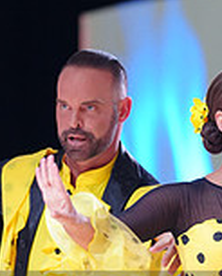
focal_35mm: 412
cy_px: 332
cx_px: 127
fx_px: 3374
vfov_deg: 4.7
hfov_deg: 3.8
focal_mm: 116
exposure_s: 1/400
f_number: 2.8
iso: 1600
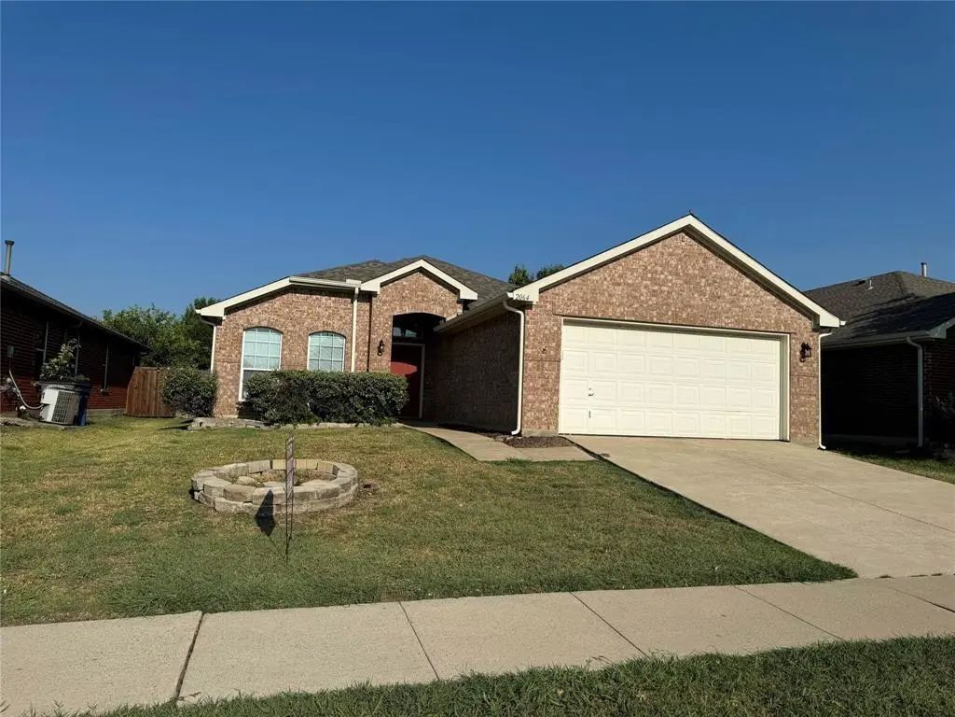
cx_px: 478
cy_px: 358
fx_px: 662
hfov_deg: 71.6
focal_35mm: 24
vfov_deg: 56.8
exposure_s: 1/7937
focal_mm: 6.76
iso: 80
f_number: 1.78
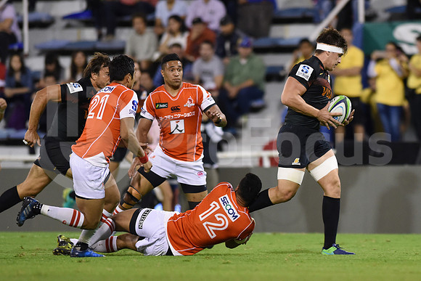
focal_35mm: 300
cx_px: 210
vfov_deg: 4.6
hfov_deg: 6.9
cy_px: 140
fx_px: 3509
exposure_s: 1/800
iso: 2000
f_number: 2.8
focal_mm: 300
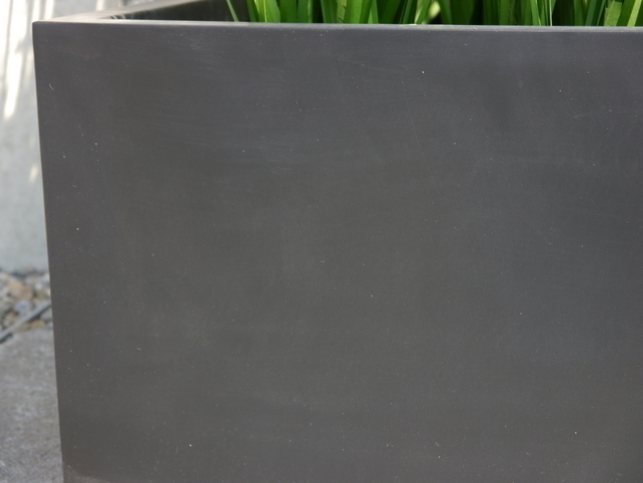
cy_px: 242
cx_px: 322
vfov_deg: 18.9
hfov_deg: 25.0
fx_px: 1449
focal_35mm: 78
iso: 160
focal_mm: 39
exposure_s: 1/160
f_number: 5.6
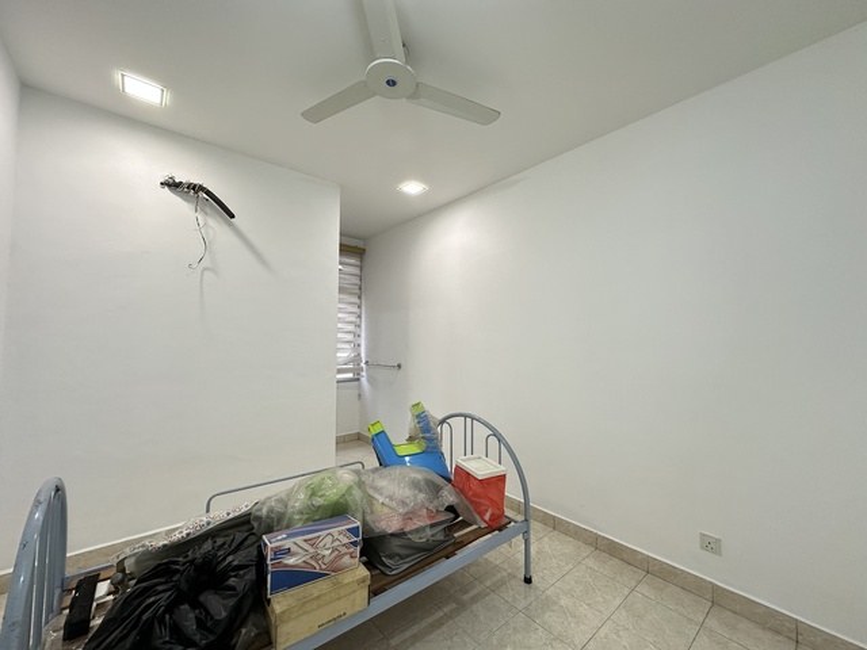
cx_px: 434
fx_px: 351
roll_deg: -1.1
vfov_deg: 85.7
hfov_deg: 102.1
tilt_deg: +2.7
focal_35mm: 14
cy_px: 325
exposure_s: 1/100
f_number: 2.2
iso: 160
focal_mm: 2.22
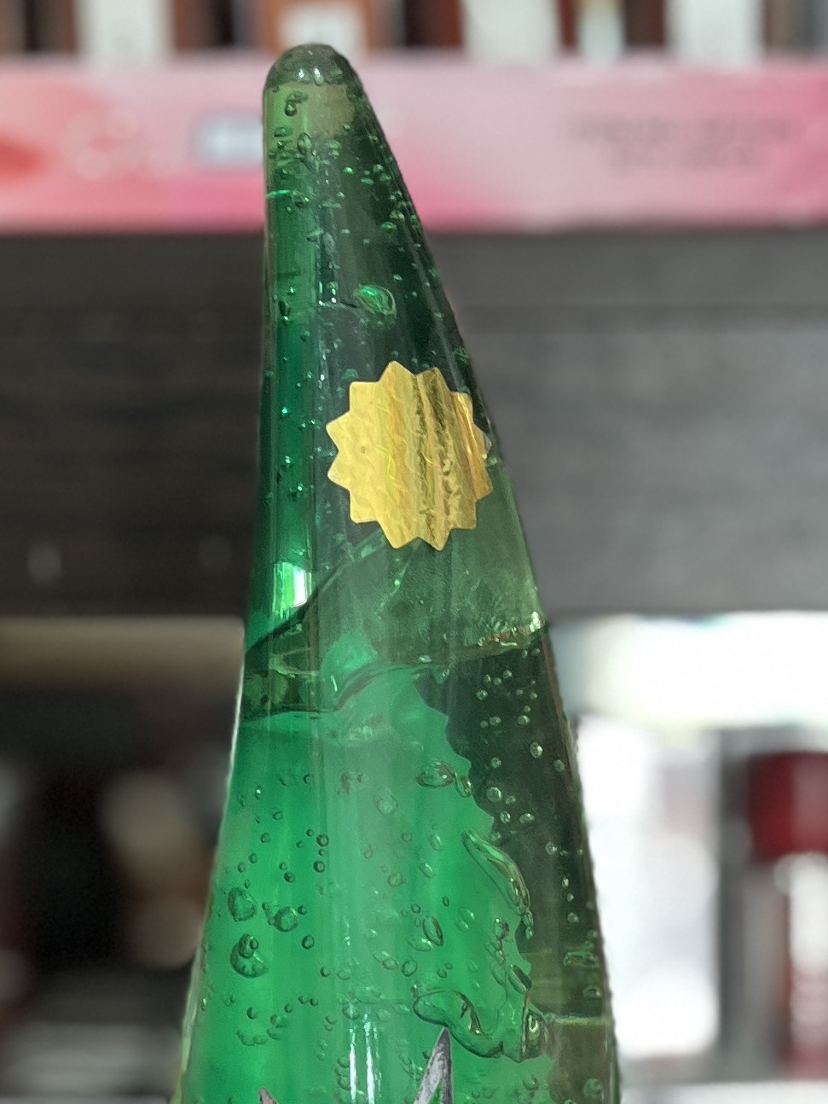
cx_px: 341
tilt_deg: -12.7
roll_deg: -0.2
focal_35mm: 81
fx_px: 2582
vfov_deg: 23.2
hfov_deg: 18.2
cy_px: 1075
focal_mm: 5.1
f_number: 1.6
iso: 80
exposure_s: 1/50
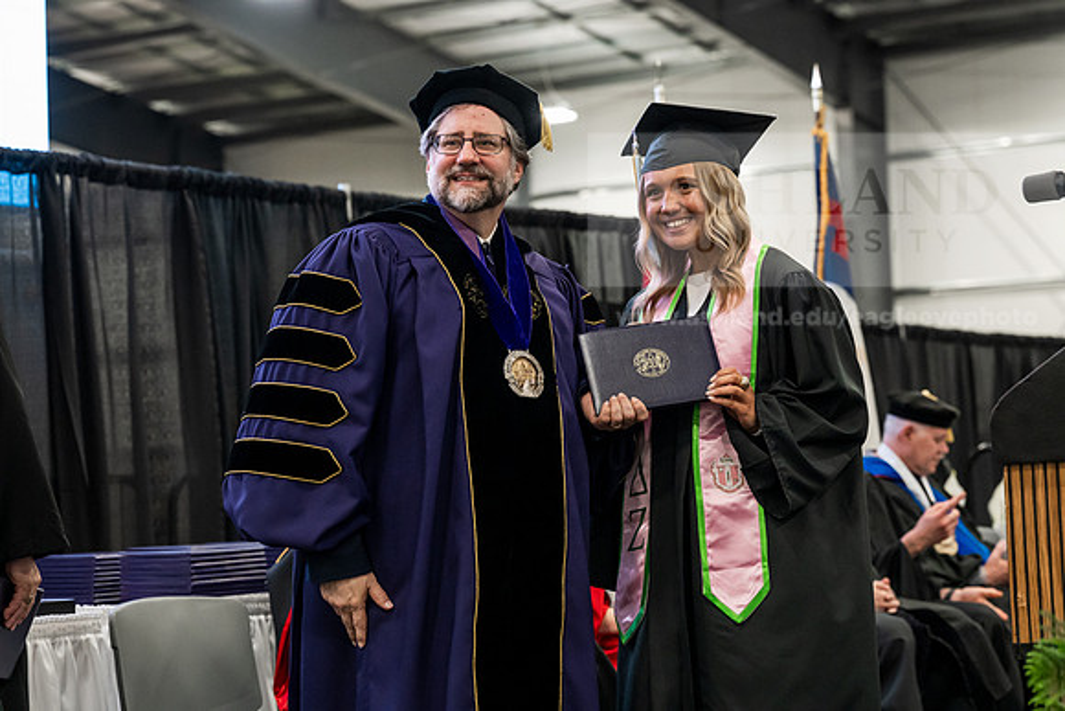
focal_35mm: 86
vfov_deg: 15.9
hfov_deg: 23.6
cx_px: 532
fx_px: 2545
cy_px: 356
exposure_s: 1/200
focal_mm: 86
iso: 4000
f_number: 4.5
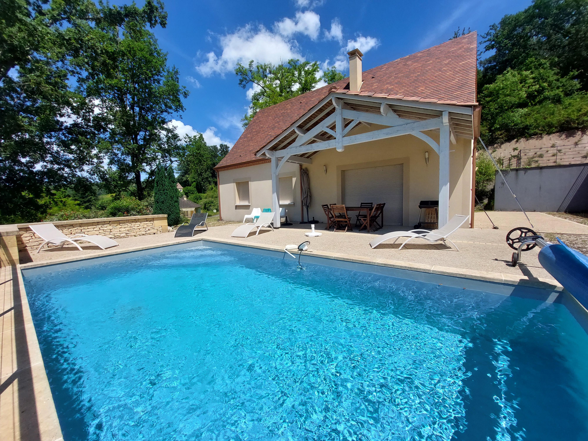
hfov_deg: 106.2
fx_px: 221
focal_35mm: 13
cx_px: 294
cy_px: 220
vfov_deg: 89.9
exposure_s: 1/2308
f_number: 2.2
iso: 50
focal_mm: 1.74
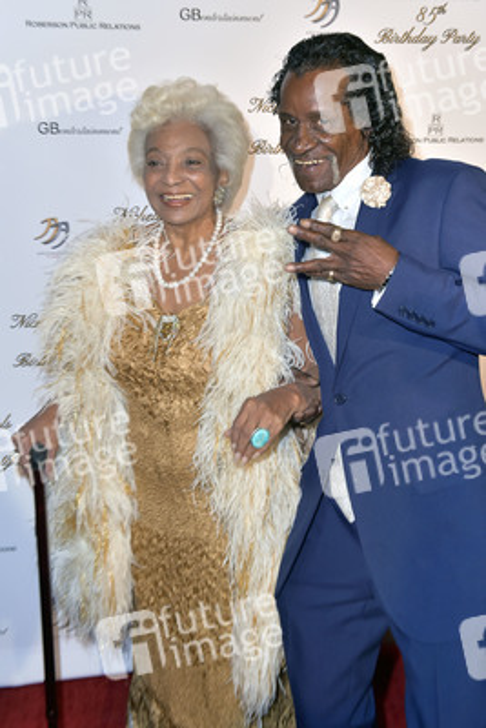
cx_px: 243
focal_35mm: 34
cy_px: 364
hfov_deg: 38.9
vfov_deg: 55.8
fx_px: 688
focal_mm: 34
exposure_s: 1/320
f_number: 6.3
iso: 400
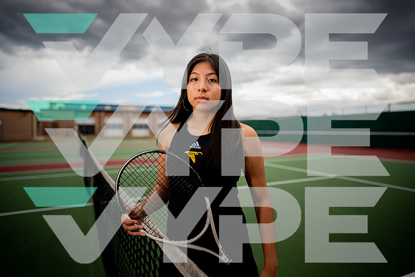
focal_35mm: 24
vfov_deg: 53.2
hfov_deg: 73.7
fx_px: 277
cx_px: 208
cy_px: 138
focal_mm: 24
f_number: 1.4
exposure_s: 1/2000
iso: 50
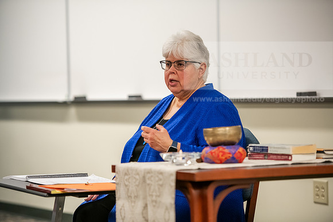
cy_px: 111
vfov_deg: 10.2
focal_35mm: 135
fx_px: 1249
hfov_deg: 15.2
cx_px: 166
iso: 2000
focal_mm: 135
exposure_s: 1/200
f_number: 2.8
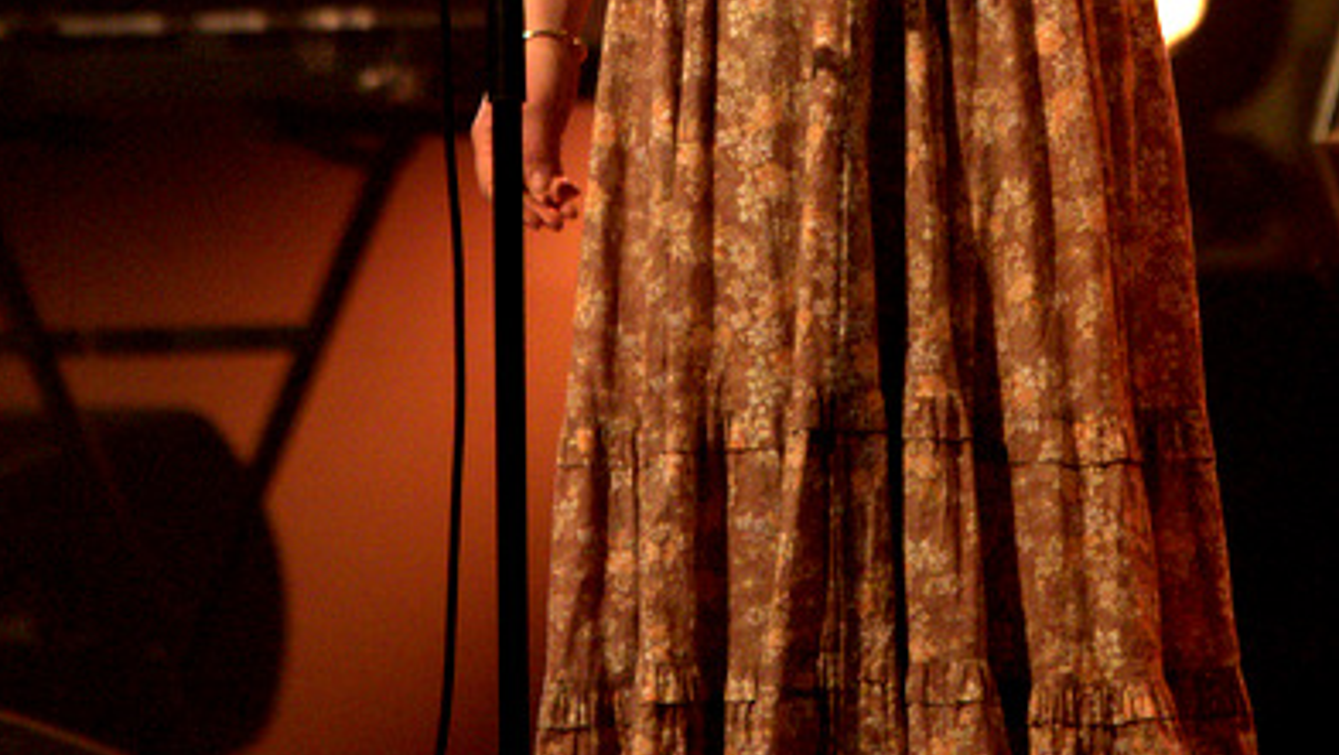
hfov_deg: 3.7
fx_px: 20498
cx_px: 605
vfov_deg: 2.1
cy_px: -284
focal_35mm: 577
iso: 2800
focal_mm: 200
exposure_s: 1/125
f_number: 2.8
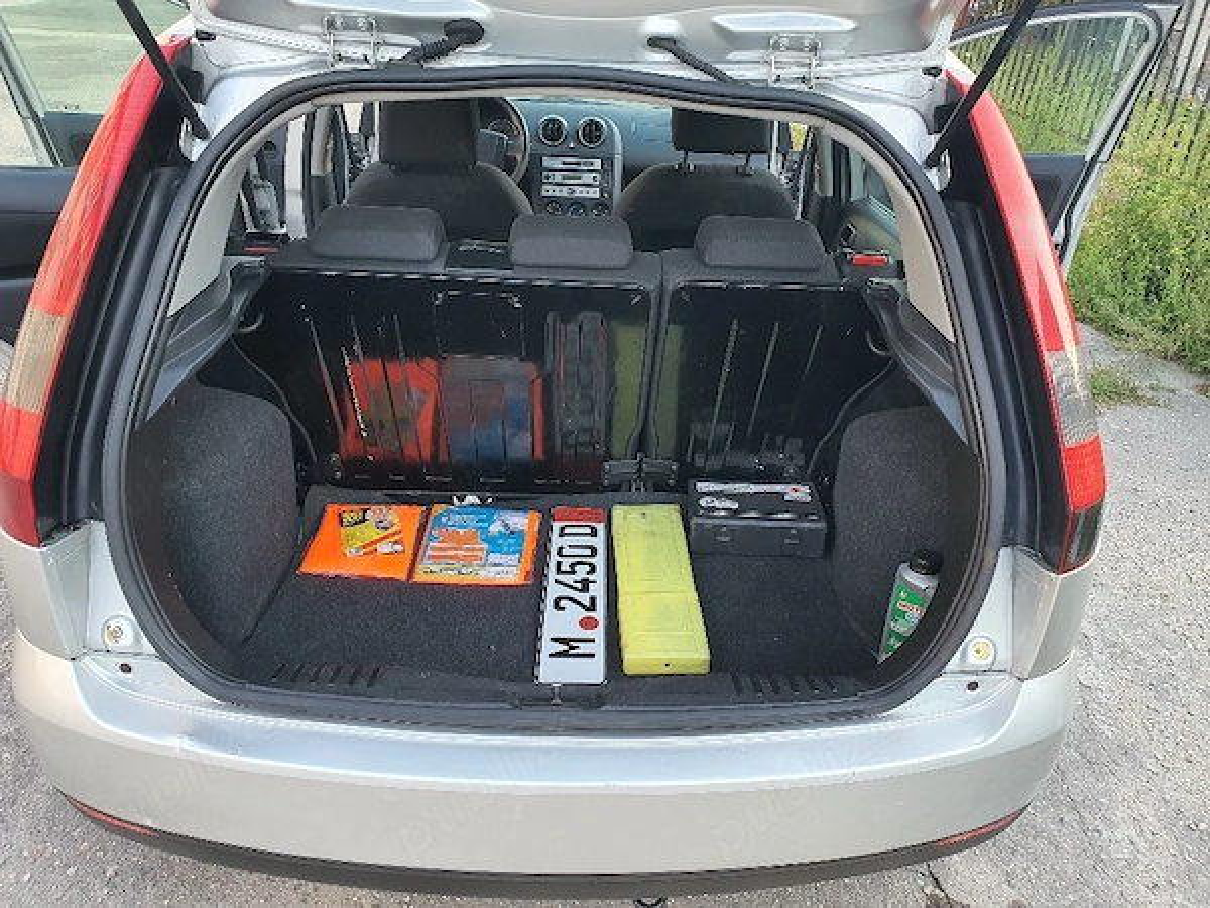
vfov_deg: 53.1
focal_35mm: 26
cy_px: 454
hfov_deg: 67.3
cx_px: 605
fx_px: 909
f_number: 2.4
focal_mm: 4.3
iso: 80
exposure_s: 1/100
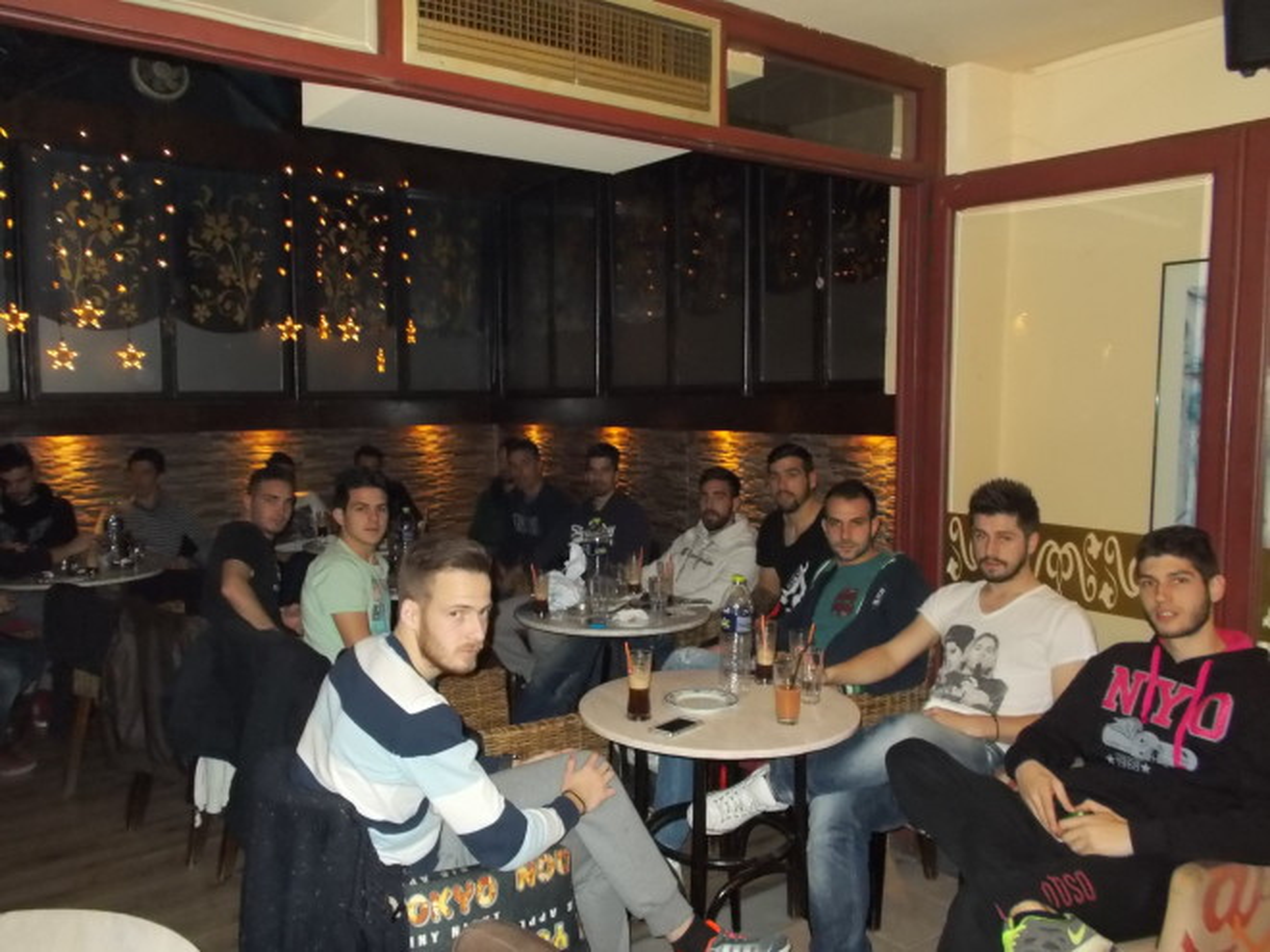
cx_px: 635
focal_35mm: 30
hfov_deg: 60.0
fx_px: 1101
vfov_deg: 46.8
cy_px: 476
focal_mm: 5.3
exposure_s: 1/25
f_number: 3.4
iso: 500
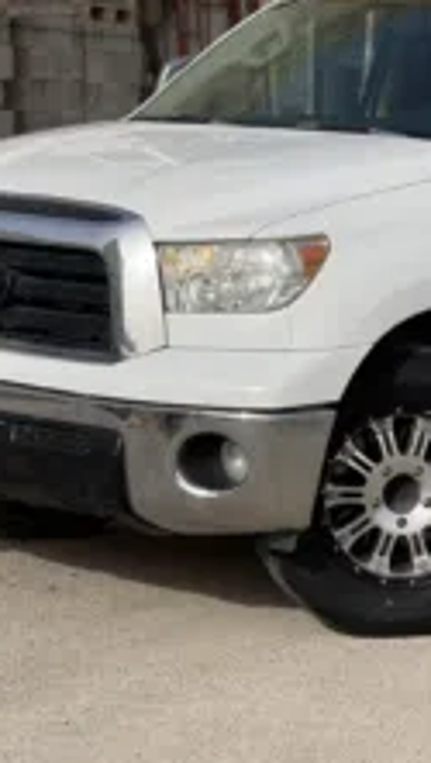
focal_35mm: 126
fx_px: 2549
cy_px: 152
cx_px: 317
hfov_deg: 9.6
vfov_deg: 16.9
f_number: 2.2
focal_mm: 7.5
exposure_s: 1/1876
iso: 32
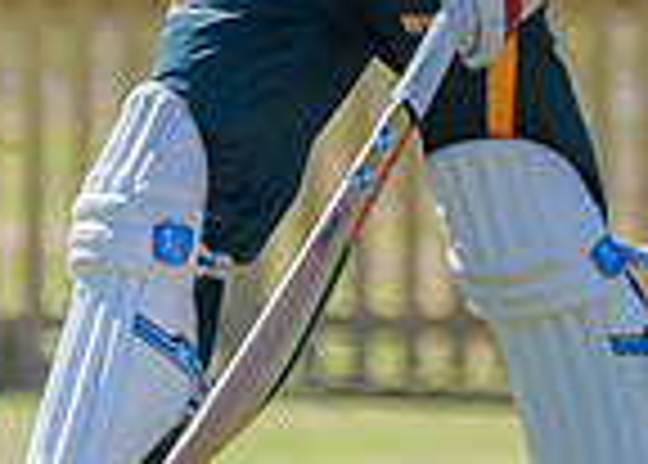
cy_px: -144
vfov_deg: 0.4
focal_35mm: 3343
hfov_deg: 0.6
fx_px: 61553
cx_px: 1318
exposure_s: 1/1250
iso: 400
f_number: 6
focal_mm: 450
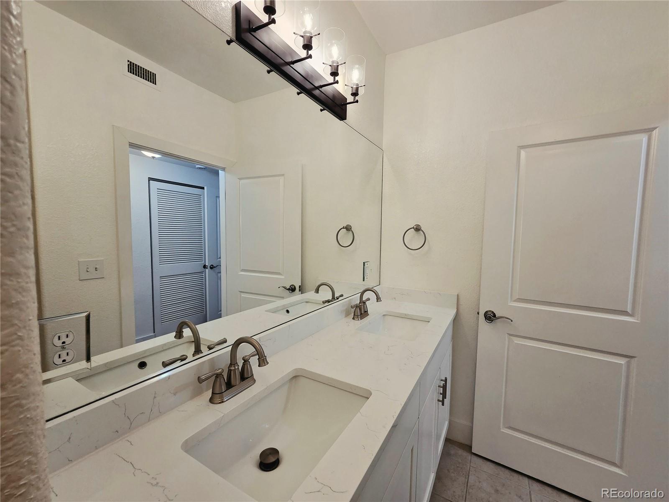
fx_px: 251
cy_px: 251
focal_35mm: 13
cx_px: 334
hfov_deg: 106.2
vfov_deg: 89.9
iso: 200
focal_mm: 2.2
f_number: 2.2
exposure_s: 1/120
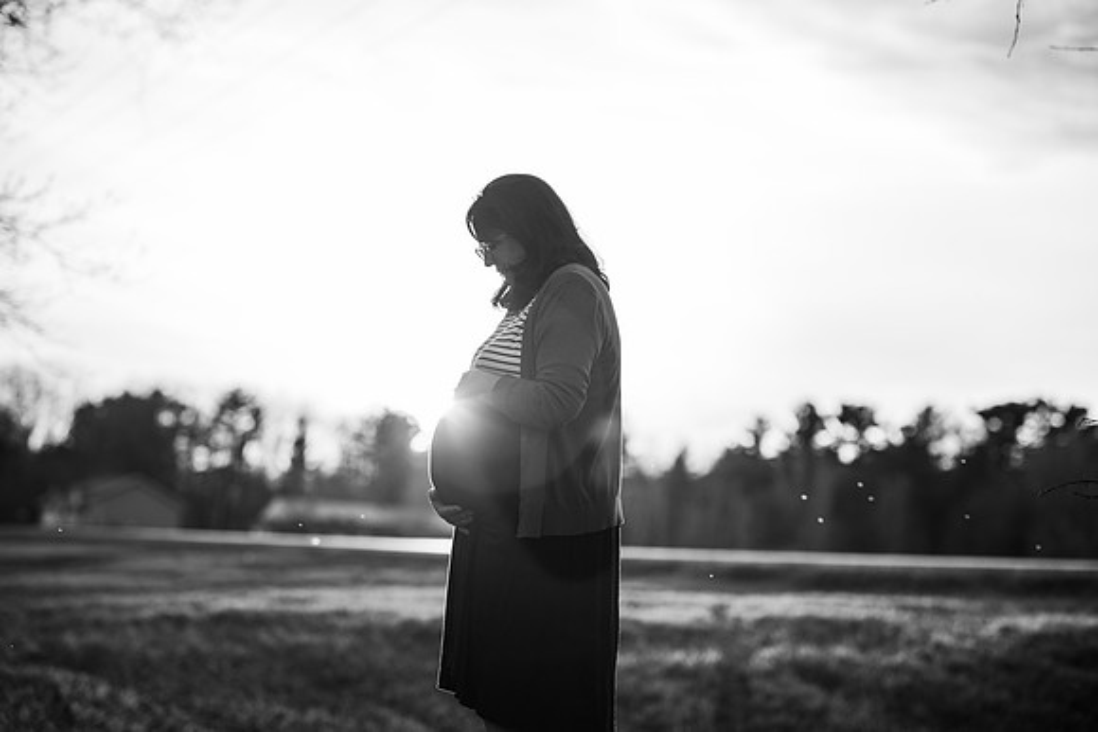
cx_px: 549
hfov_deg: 23.9
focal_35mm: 85
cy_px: 366
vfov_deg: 16.1
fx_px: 2593
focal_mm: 85
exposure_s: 1/800
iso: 100
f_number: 2.8
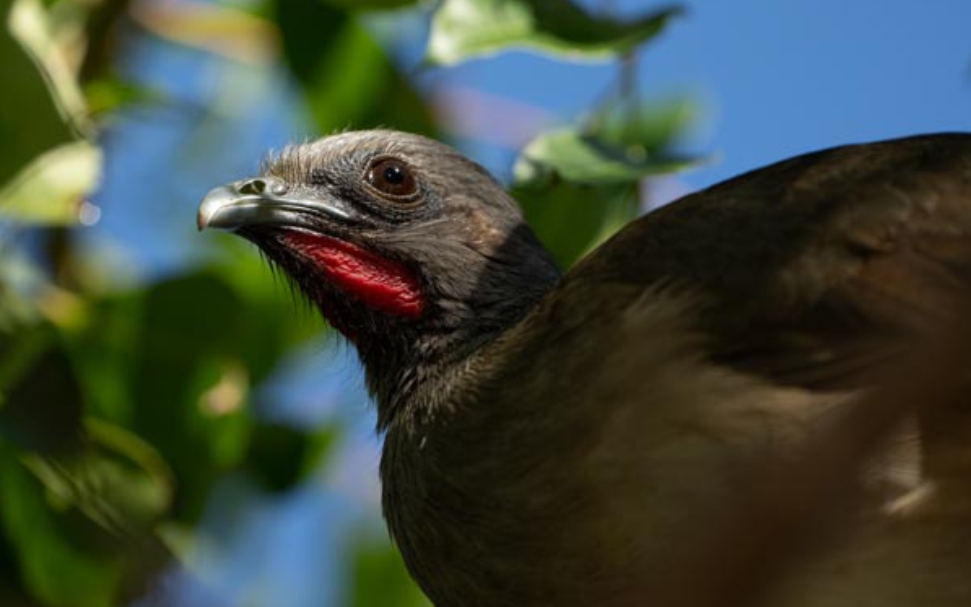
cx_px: 486
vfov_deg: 3.2
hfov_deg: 5.1
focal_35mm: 410
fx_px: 10849
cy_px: 314
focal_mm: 400
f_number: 5.6
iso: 200
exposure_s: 1/640
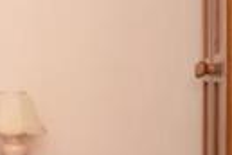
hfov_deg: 14.5
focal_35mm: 76
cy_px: 77
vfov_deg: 17.9
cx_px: -347
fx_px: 490
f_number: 5.6
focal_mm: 10
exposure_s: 1/100
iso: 400
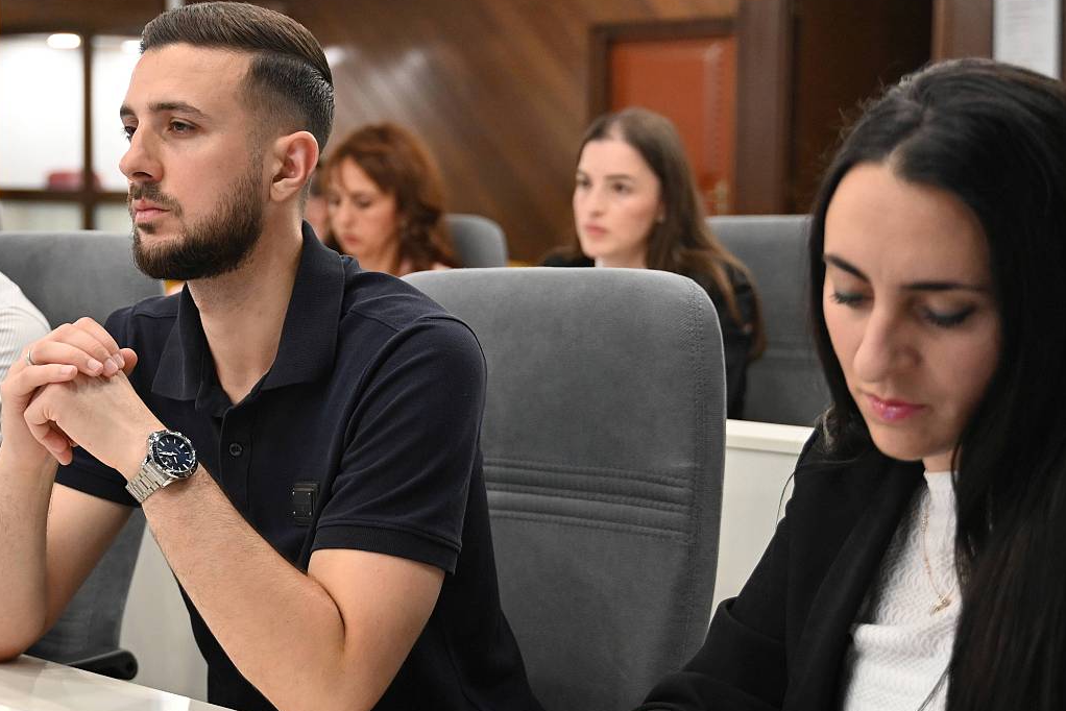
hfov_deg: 26.0
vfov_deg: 17.7
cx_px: 262
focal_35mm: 77
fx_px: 2281
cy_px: 468
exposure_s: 1/125
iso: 1400
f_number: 2.8
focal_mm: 41
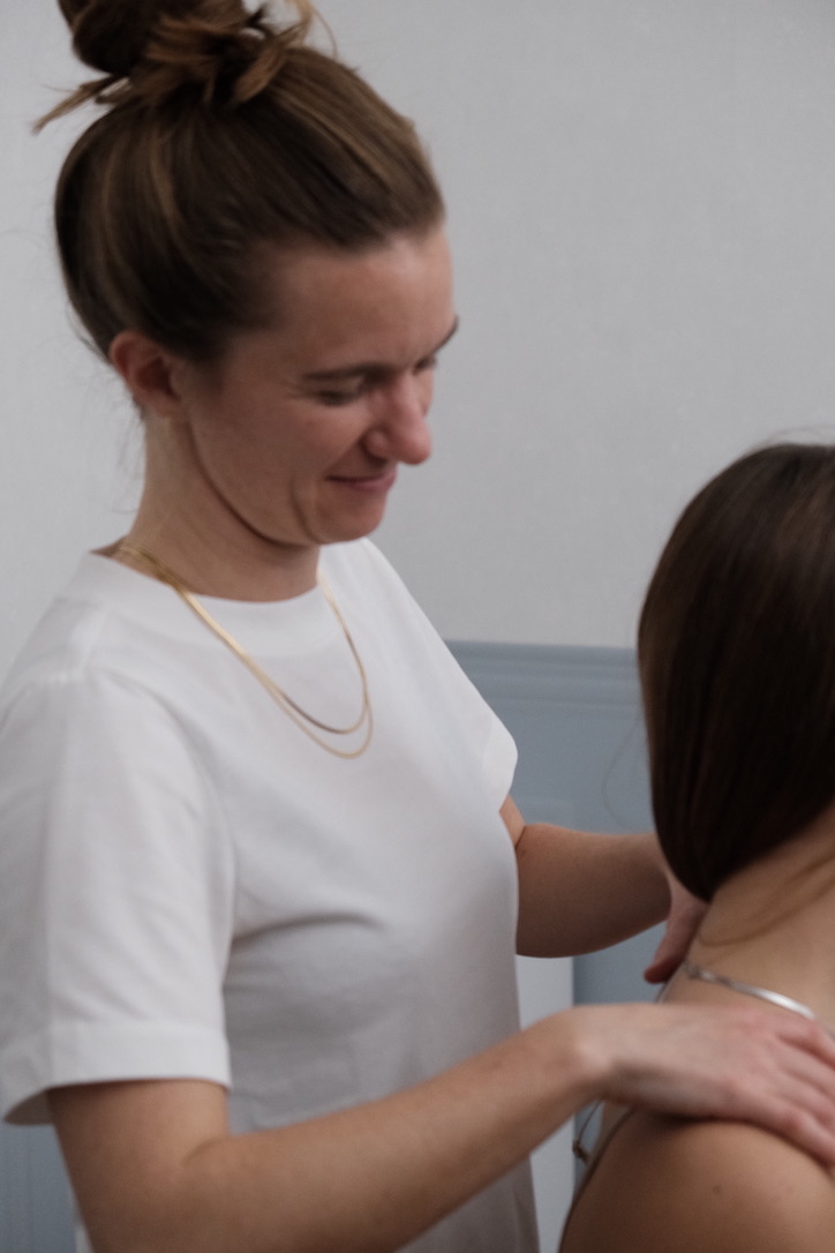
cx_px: 418
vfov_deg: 24.5
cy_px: 626
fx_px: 2887
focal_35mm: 83
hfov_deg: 16.5
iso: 1600
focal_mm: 55
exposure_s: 1/160
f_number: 4
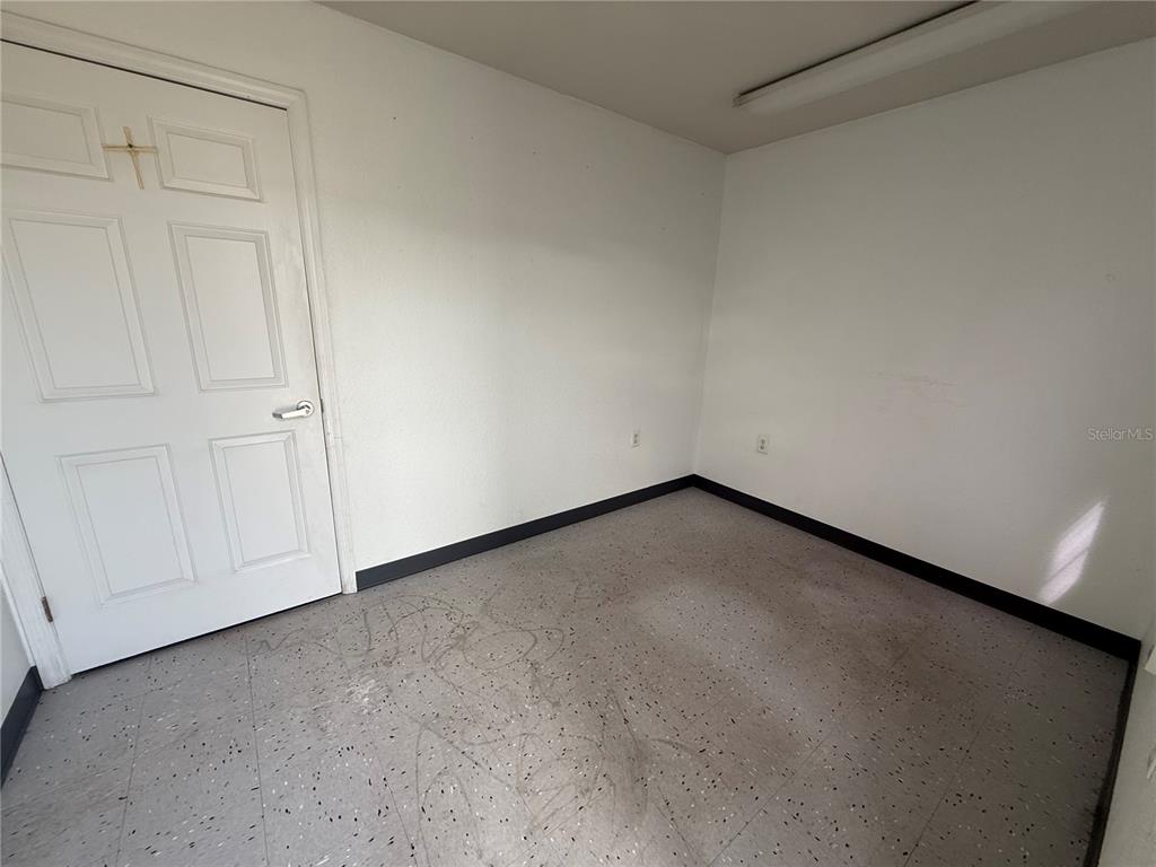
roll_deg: -2.0
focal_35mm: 14
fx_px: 468
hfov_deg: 102.1
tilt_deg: -13.9
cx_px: 578
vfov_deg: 85.7
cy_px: 434
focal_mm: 2.22
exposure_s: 1/99
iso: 100
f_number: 2.2
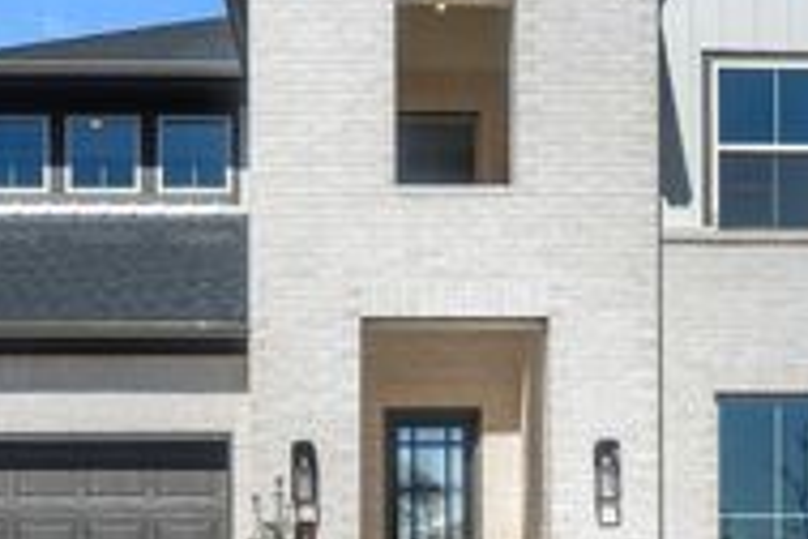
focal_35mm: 37
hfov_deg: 51.5
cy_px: 242
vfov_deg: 35.9
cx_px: 487
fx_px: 830
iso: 100
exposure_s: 1/60
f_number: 9
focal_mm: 14
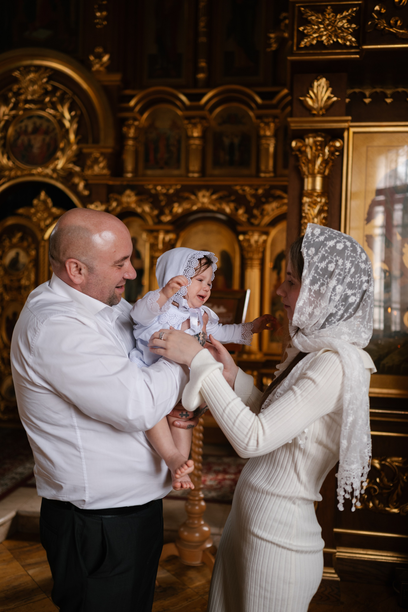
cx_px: 204
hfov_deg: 37.9
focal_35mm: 35
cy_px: 306
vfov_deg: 54.4
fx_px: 594
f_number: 1.8
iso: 200
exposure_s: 1/250
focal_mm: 35
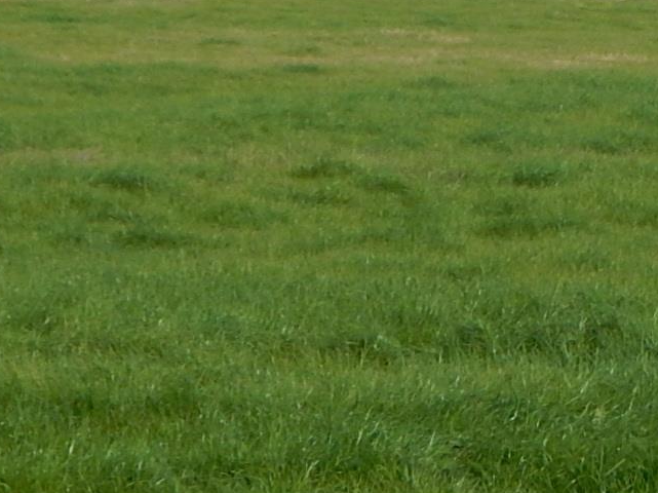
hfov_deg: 7.4
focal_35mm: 266
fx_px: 5053
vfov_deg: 5.5
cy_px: -298
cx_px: 530
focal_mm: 13.5
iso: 125
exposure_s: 1/800
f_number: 4.2
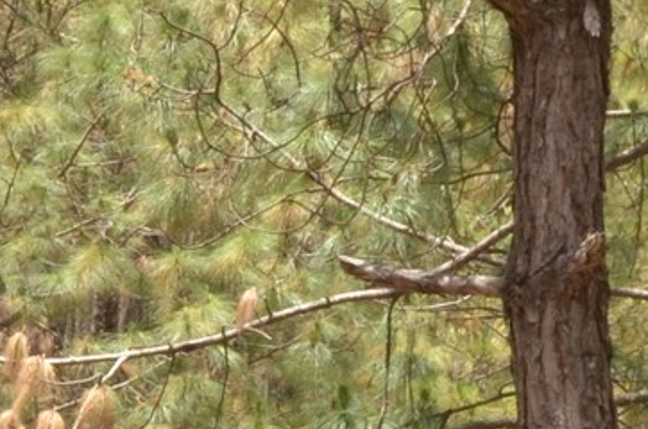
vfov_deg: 7.7
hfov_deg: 11.8
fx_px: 3144
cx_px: 222
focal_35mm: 175
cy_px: 645
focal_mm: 22
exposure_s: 1/10
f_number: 22
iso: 100
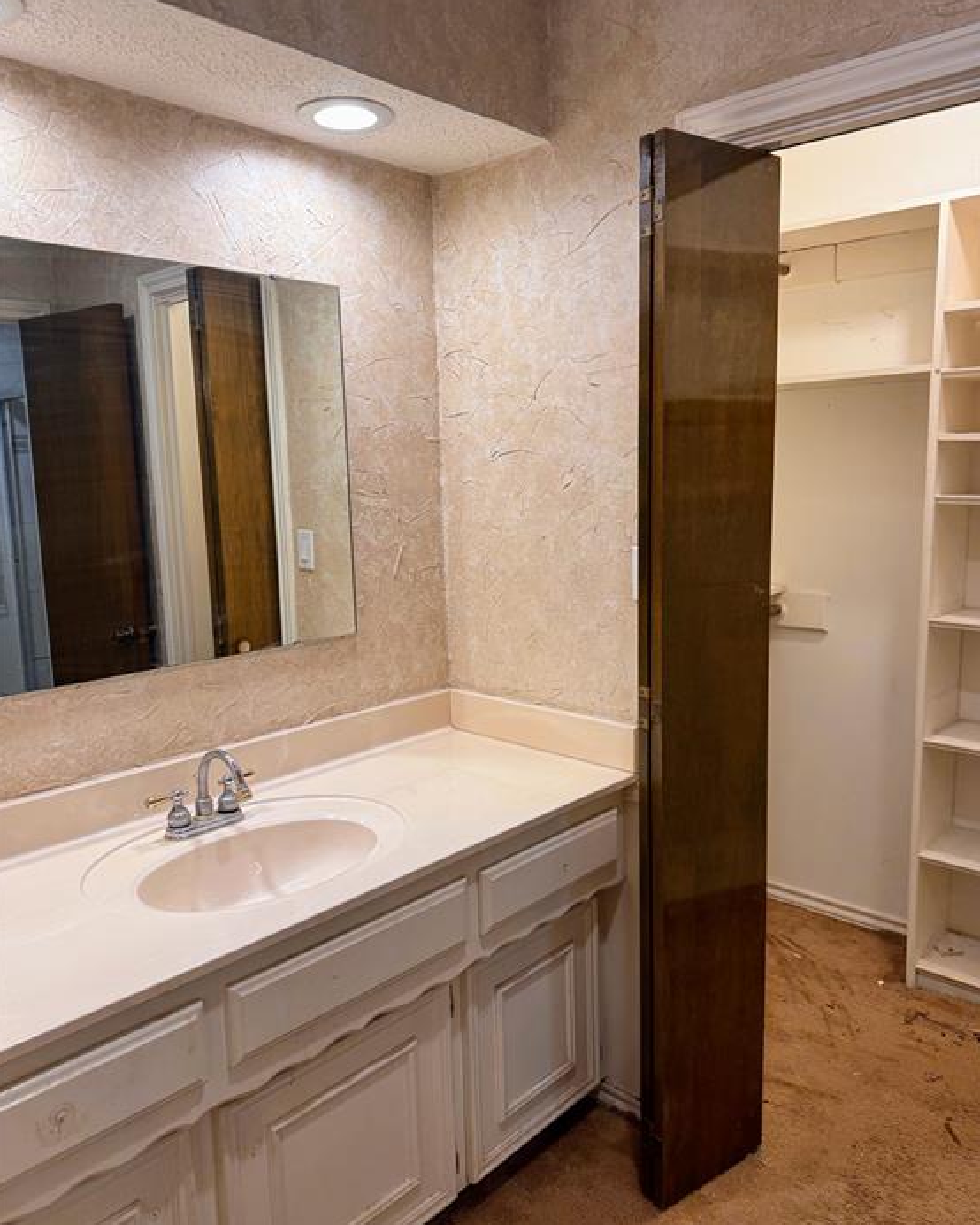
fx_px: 942
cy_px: 607
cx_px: 502
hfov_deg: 54.9
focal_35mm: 26
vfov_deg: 66.0
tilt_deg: -7.8
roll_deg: +1.8
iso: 100
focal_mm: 6.76
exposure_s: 1/120
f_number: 1.78
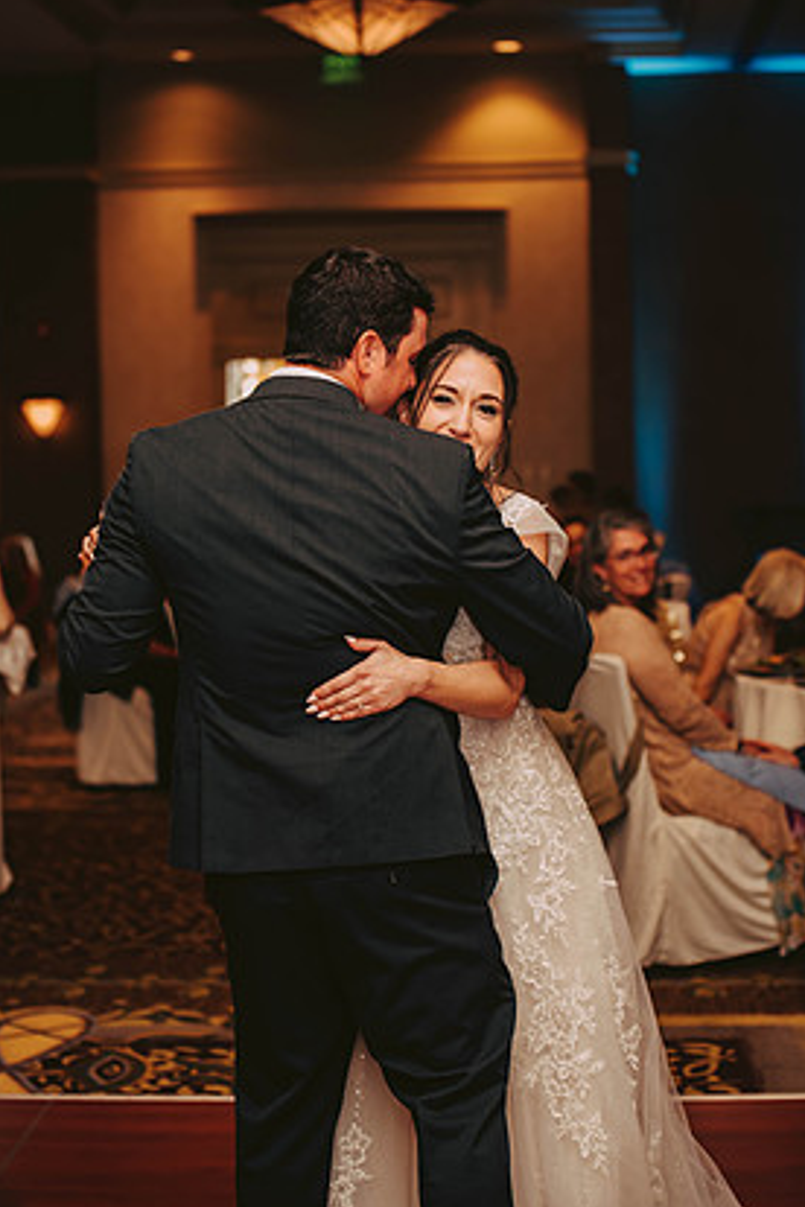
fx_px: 2549
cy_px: 563
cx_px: 382
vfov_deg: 26.6
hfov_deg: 17.9
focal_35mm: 76
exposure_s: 1/60
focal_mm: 70
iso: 800
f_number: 2.8
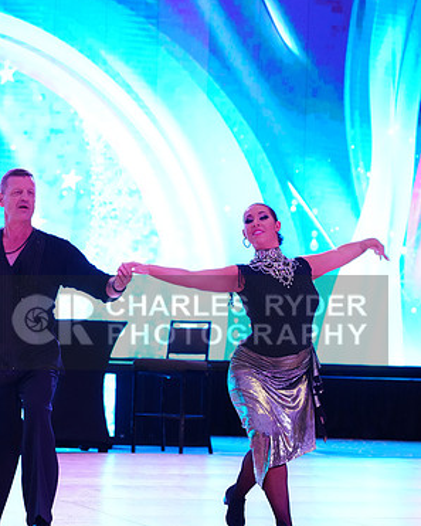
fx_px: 2398
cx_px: 193
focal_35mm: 154
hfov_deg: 10.0
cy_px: 323
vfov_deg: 12.5
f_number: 4
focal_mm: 105
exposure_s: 1/200
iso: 3200
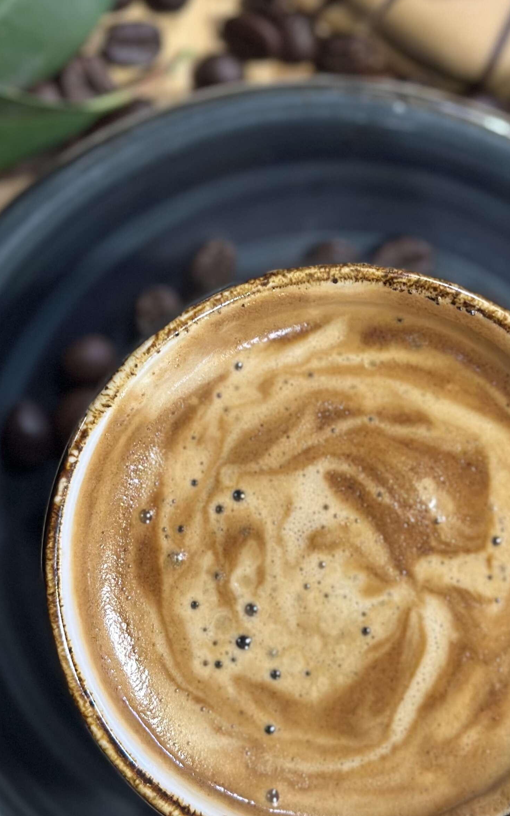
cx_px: 293
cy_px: 360
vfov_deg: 23.8
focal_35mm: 87
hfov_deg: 15.0
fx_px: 1935
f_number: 1.78
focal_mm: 6.86
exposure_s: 1/50
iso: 250
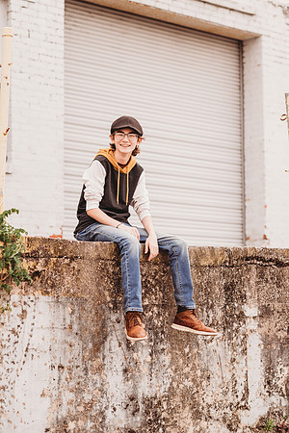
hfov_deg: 16.1
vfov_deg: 23.9
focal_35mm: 85
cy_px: 216
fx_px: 1023
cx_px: 144
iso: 100
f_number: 2.8
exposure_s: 1/250
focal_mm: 85
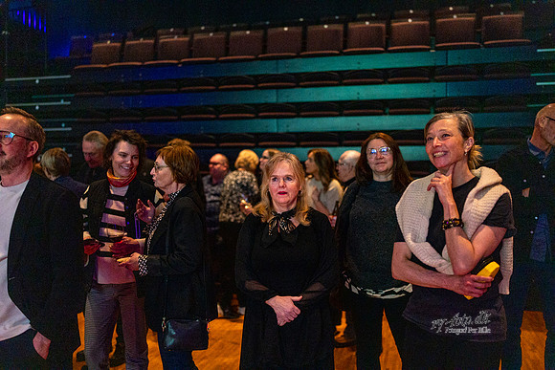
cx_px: 278
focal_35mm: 35
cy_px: 185
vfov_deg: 37.9
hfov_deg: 54.4
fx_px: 540
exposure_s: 1/125
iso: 20000
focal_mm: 35
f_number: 1.4
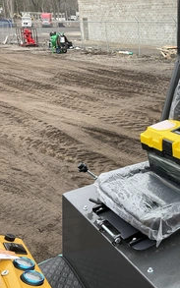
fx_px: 330
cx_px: 196
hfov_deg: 28.0
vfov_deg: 47.2
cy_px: 146
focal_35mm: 42
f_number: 1.8
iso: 20
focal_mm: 3
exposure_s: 1/168
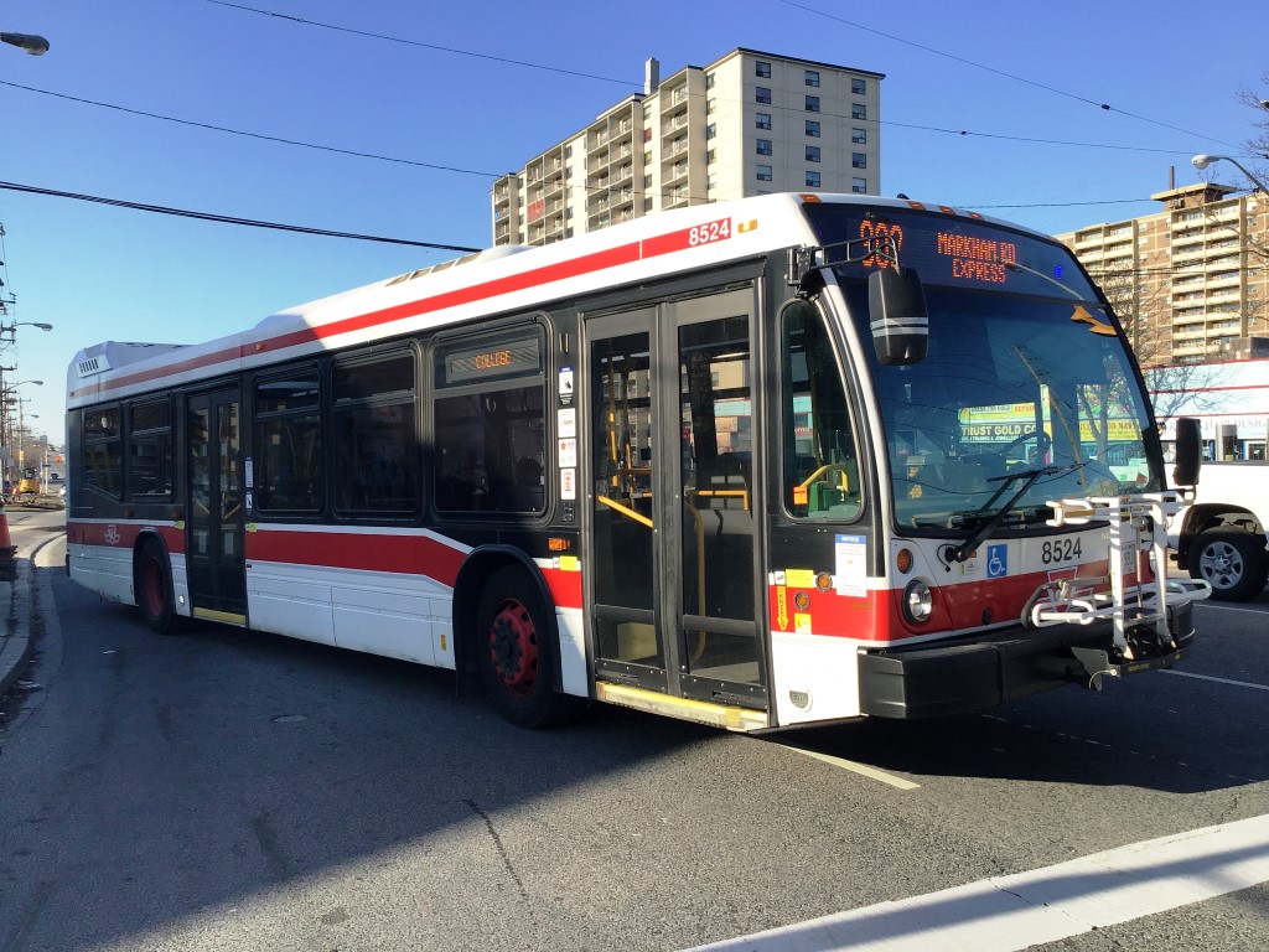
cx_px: 634
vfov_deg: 45.4
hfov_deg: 58.4
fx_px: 1136
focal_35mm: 31
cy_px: 476
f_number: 2.4
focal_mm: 3.3
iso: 25
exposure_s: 1/876
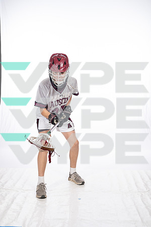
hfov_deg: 27.0
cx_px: 76
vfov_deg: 39.6
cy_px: 114
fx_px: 315
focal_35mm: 50
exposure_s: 1/250
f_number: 7.1
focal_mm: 50
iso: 640
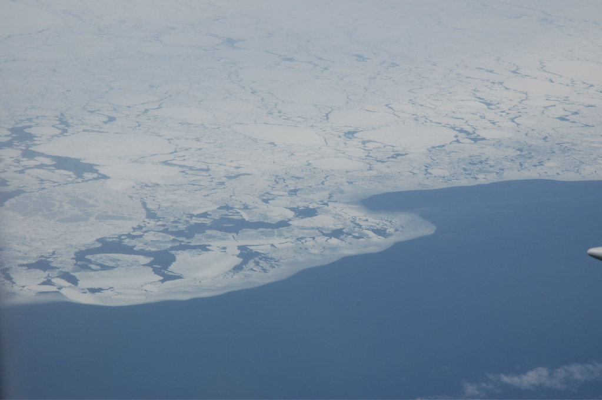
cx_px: 301
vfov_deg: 13.0
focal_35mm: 105
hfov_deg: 19.5
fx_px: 1754
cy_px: 200
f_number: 10
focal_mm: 70
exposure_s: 1/400
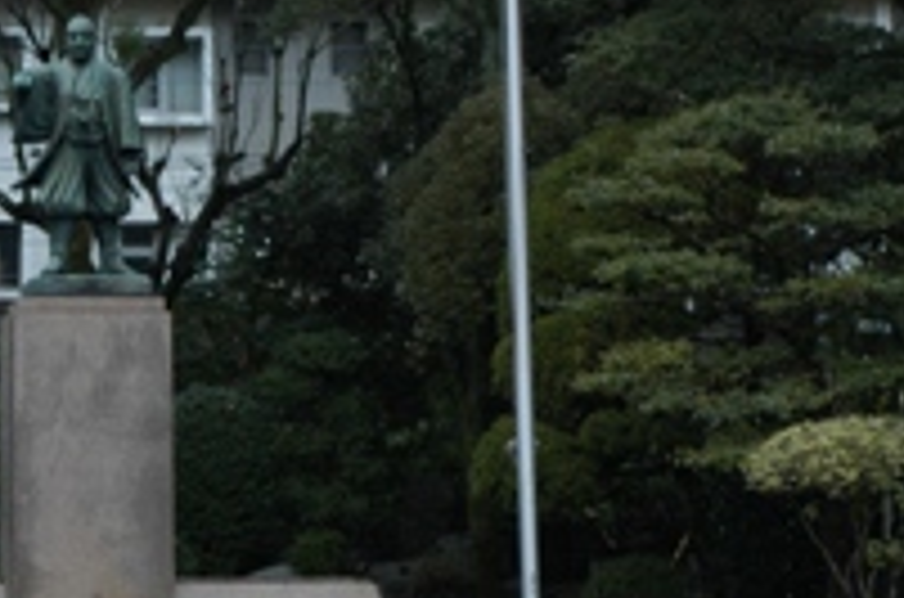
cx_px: 22
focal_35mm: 134
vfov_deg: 10.2
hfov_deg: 15.1
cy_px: 337
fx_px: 3357
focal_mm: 40
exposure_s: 1/125
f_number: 5.6
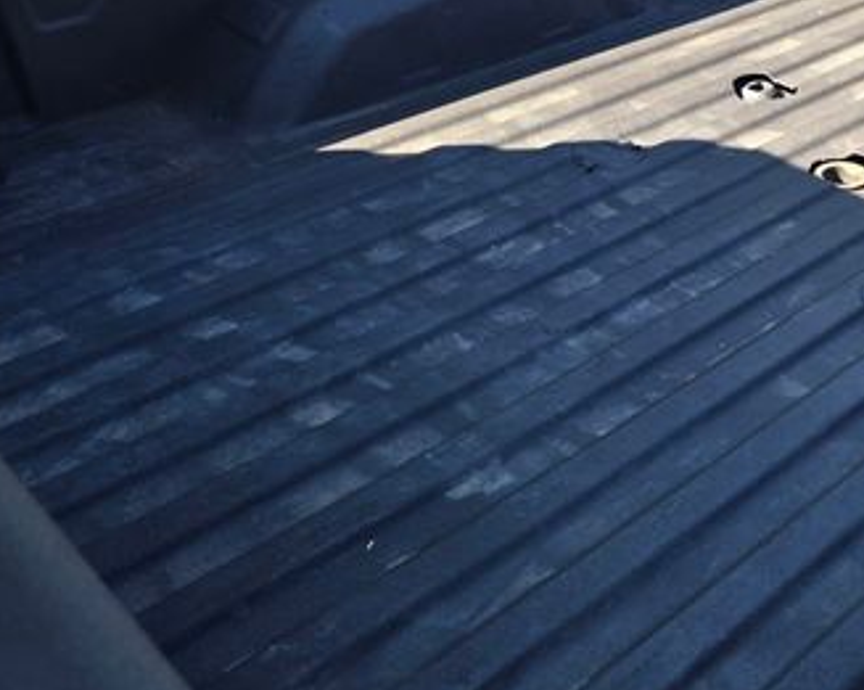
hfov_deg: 38.3
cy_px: 291
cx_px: 822
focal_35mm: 44
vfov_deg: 34.0
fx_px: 1124
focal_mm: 5.4
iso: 32
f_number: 1.8
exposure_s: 1/180
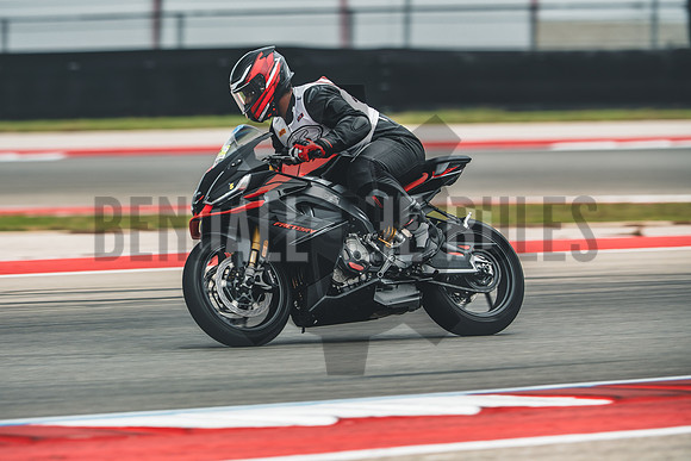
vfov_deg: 3.3
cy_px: 230
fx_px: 8063
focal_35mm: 420
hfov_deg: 4.9
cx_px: 346
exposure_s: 1/320
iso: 160
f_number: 4
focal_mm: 280
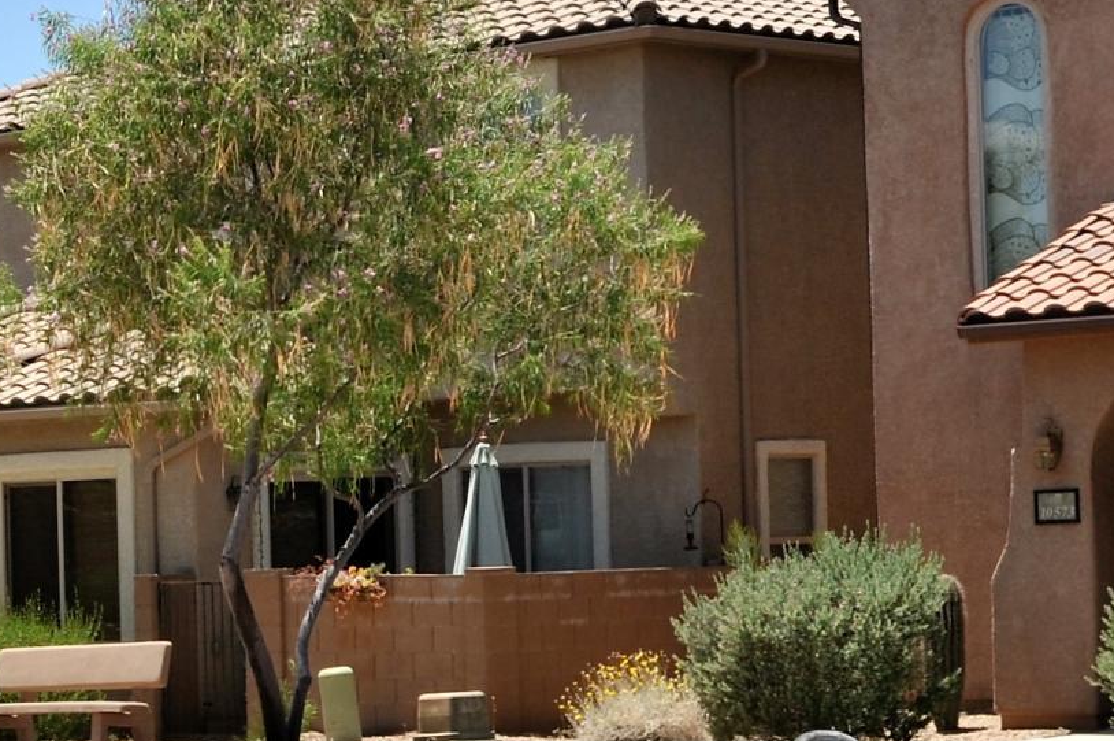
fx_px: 3988
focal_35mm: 129
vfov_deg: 10.6
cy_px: 524
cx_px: -374
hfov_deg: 15.1
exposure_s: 1/320
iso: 320
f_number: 14
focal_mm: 35
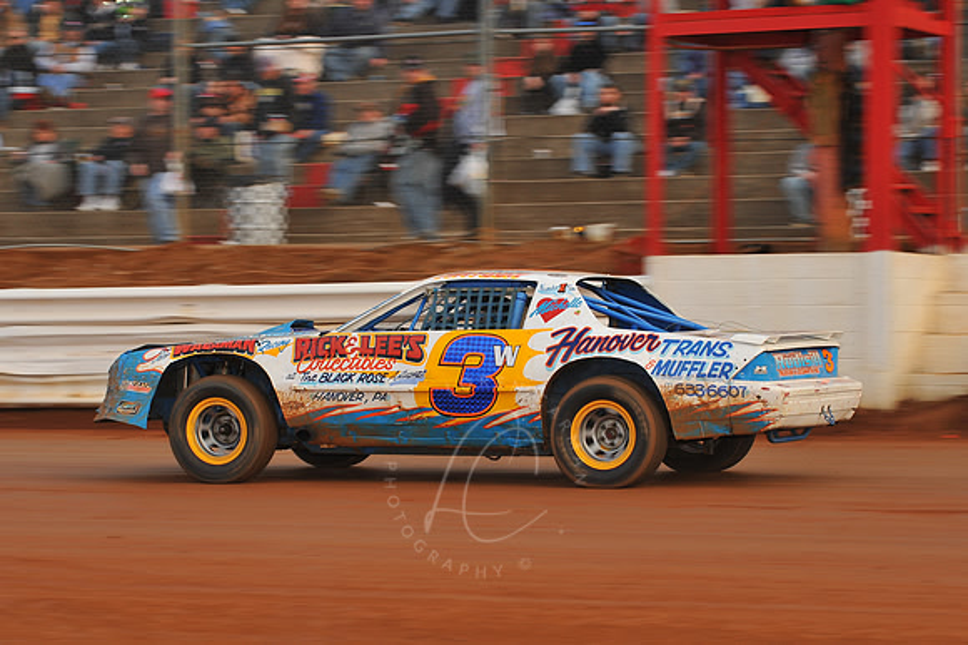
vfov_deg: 11.4
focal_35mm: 120
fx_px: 3225
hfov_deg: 17.1
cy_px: 322
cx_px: 484
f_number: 7.1
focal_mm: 120
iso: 400
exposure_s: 1/320
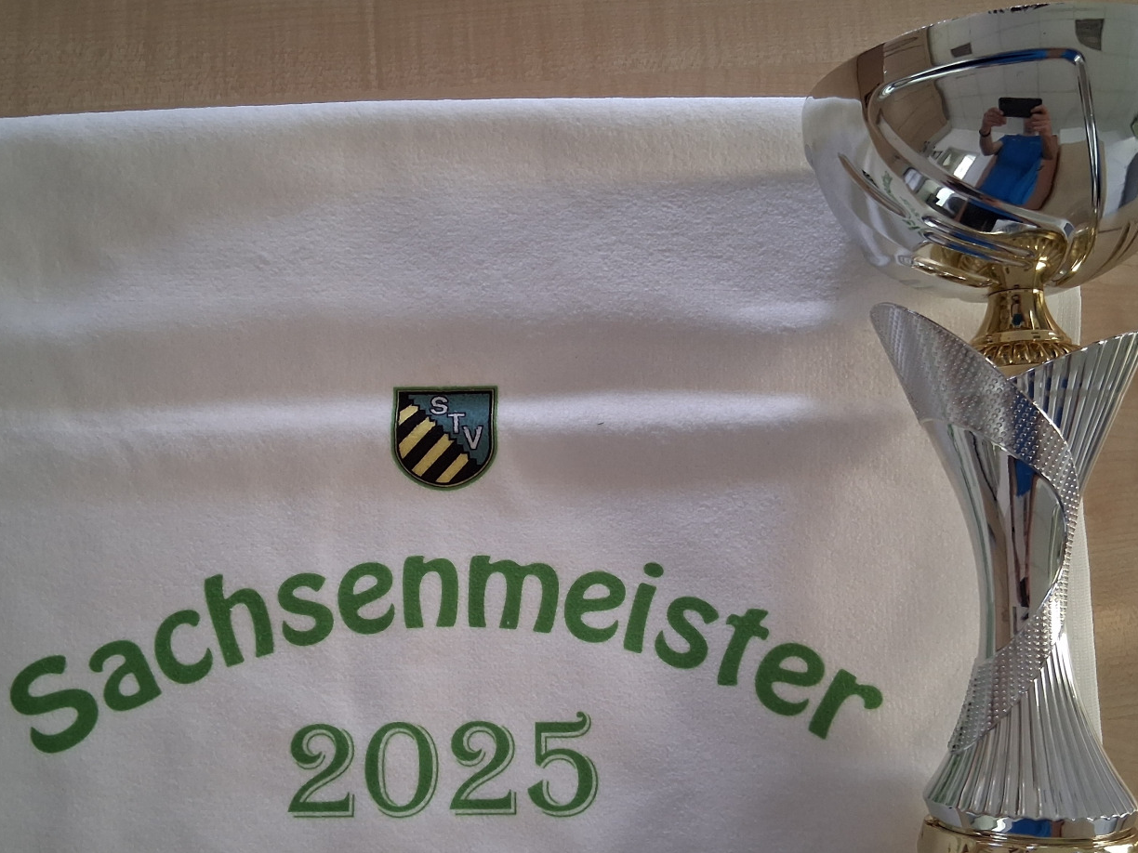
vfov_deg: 41.6
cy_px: 513
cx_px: 545
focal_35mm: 34
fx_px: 1118
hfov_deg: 53.9
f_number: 1.8
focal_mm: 3.98
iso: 320
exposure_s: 1/100
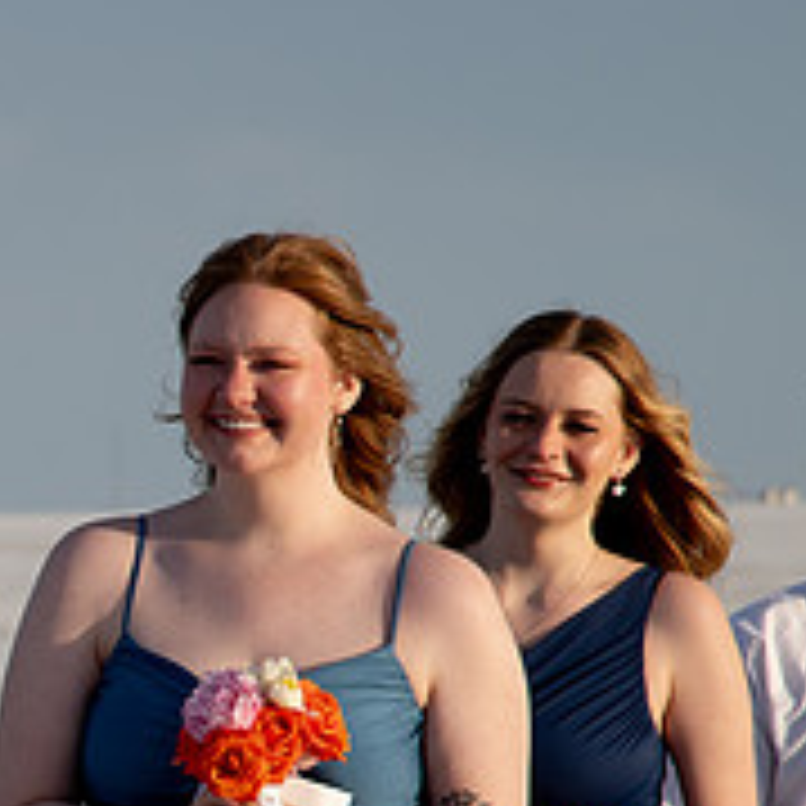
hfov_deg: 4.1
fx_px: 11143
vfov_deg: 4.1
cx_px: -560
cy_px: 801
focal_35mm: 423
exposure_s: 1/320
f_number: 8
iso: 200
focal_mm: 120
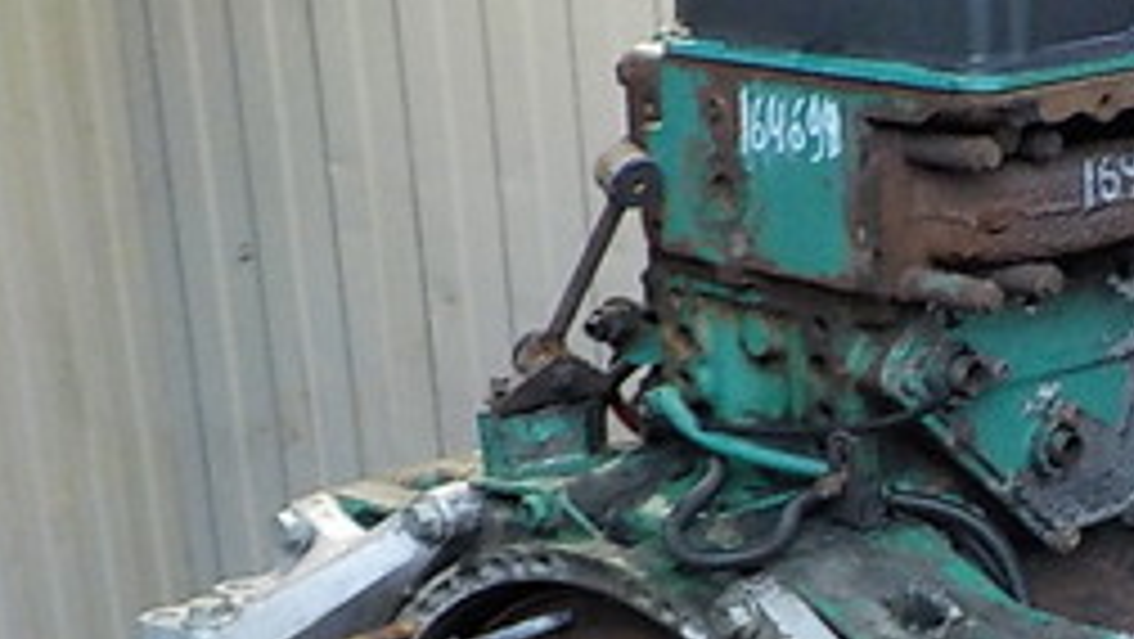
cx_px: 1174
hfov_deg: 24.3
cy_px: 644
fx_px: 2497
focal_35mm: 83
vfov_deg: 14.3
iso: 360
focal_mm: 4.1
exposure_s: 1/30
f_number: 3.3
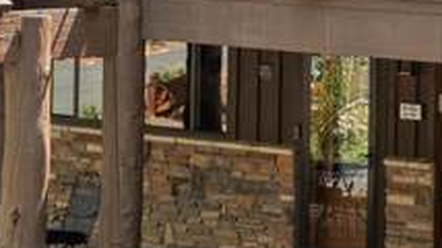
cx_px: 797
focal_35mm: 188
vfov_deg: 6.3
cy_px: -172
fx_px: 2202
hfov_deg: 10.7
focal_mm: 30
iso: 400
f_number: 7.1
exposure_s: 1/400
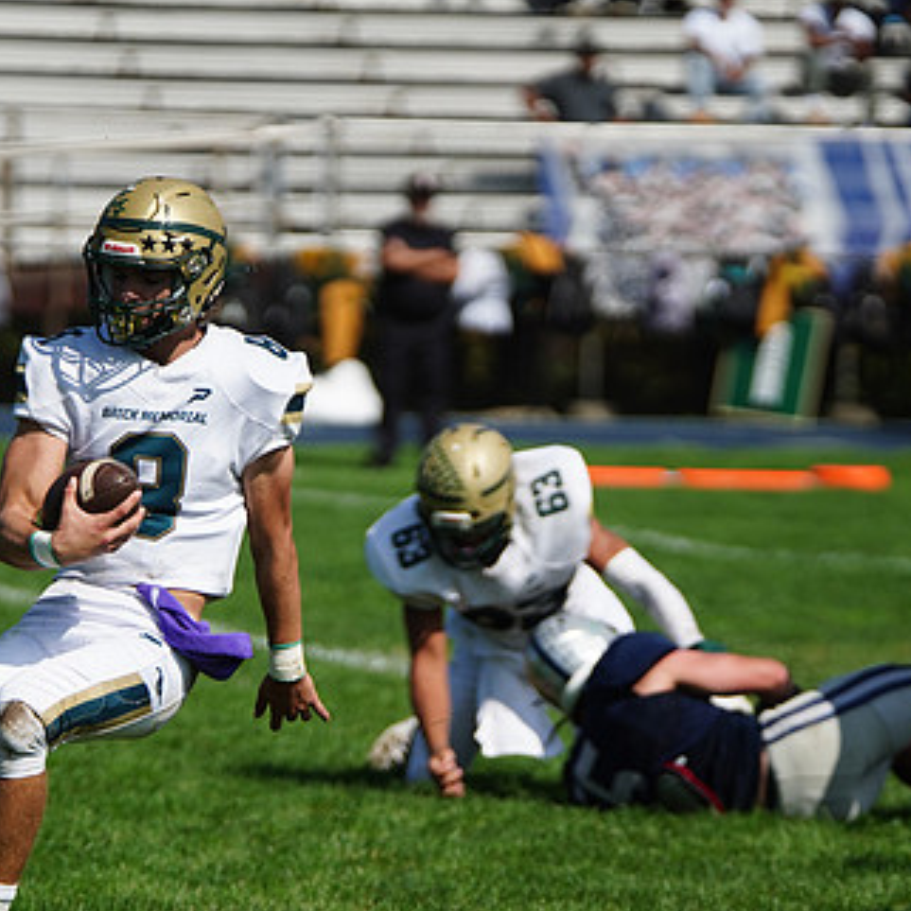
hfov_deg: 5.5
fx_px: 9558
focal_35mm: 321
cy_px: 507
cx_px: 369
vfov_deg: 5.5
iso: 400
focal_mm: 209
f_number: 2.8
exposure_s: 1/8000
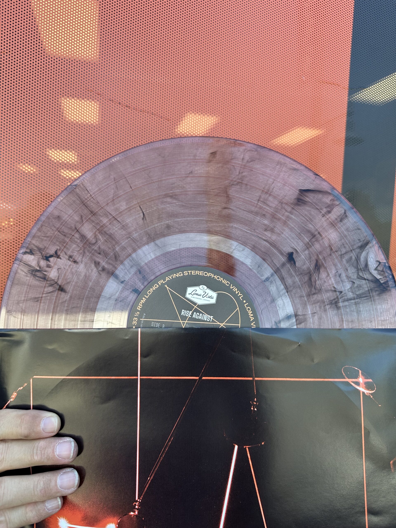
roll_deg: -3.8
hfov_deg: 56.8
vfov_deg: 71.6
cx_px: 198
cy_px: 264
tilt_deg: -3.1
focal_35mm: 24
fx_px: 366
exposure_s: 1/406
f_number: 1.78
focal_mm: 6.86
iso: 80
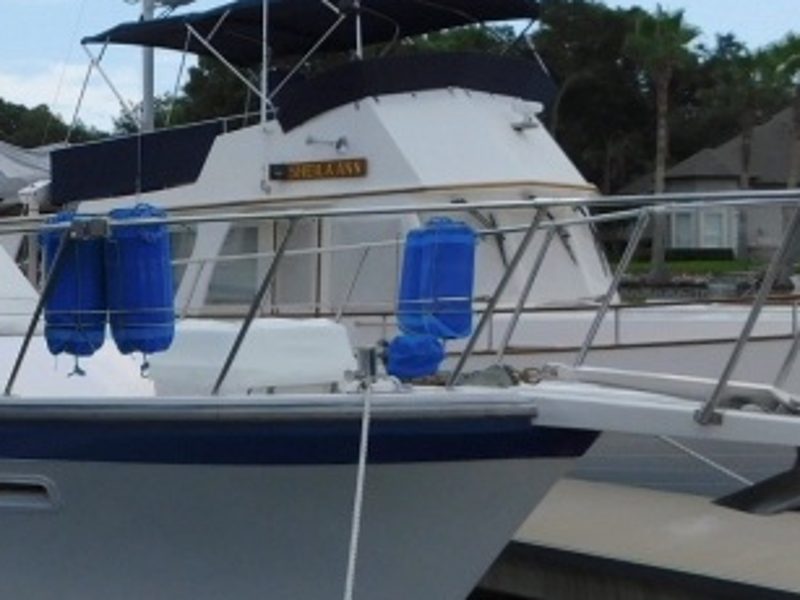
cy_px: 243
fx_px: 1386
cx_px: -36
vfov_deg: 24.4
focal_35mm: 60
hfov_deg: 29.6
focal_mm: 4
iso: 125
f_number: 6
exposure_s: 1/640
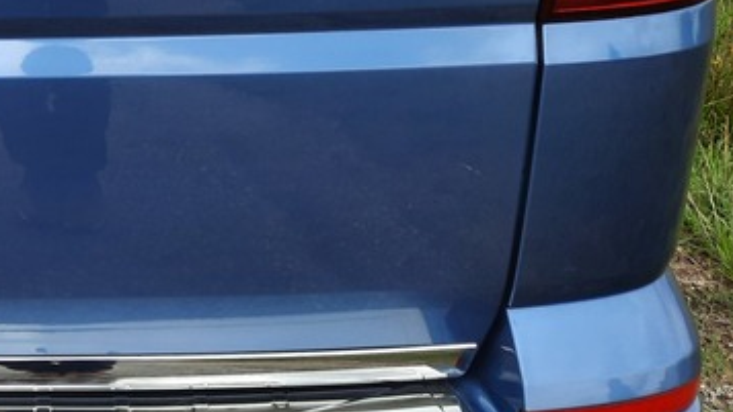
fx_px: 1186
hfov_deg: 31.4
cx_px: -27
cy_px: -35
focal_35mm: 61
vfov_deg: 19.0
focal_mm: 4.6
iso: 32
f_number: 2
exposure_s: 1/647
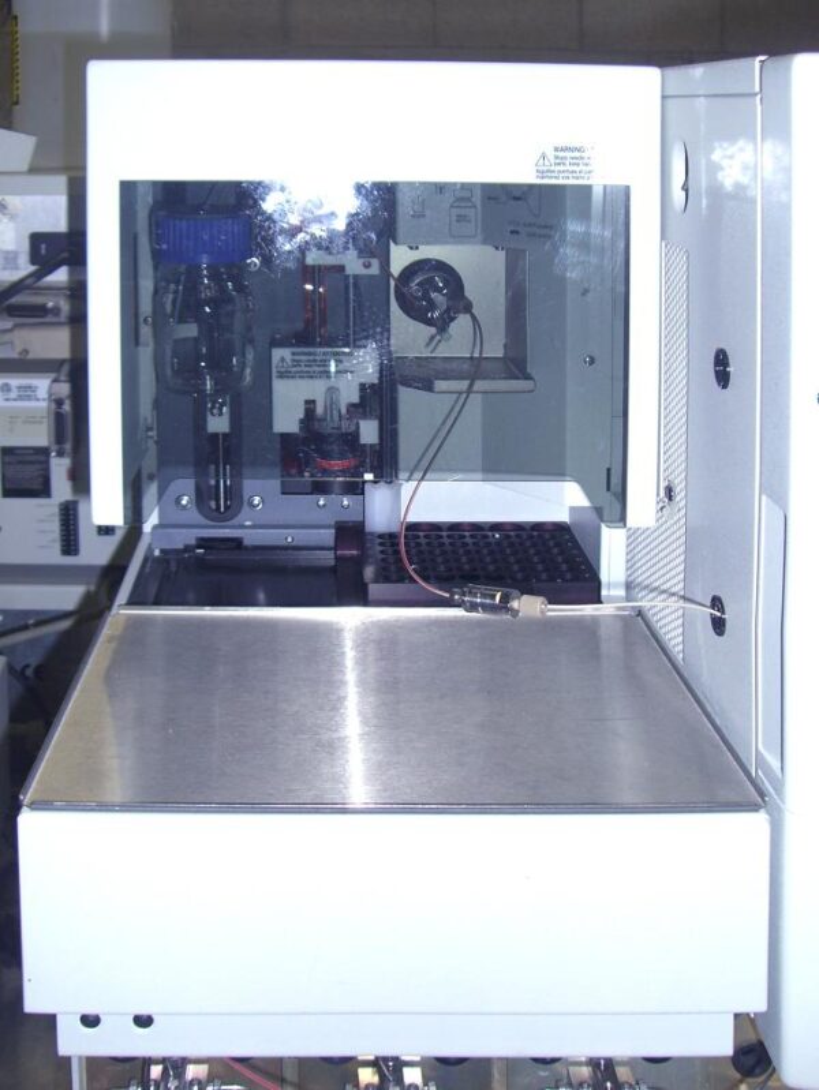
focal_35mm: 38
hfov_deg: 37.7
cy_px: 545
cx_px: 410
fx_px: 1198
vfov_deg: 49.0
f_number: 2.7
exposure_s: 1/60
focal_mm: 6.2
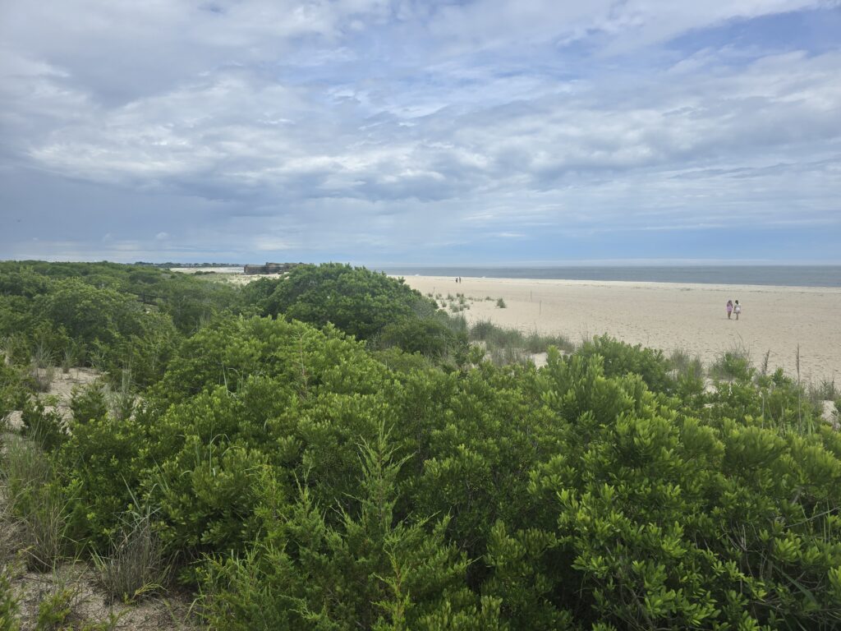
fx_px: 559
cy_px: 316
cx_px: 420
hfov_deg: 73.9
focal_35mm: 23
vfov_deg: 58.9
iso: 12
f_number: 1.7
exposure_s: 1/1290
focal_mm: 6.3
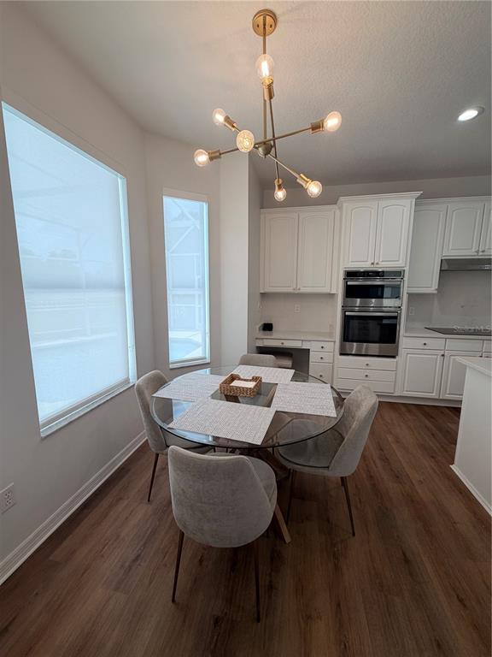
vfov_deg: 102.1
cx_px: 246
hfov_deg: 85.7
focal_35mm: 14
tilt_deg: -7.6
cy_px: 328
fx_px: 265
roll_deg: +0.3
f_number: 2.2
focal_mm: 2.22
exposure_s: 1/120
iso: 64
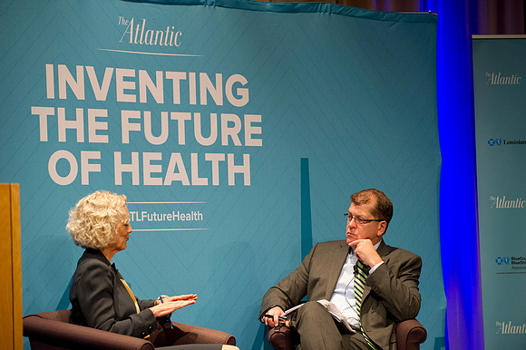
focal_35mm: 130
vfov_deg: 10.5
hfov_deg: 15.8
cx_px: 263
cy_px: 175
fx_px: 1898
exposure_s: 1/200
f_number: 3.5
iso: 2500
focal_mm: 130
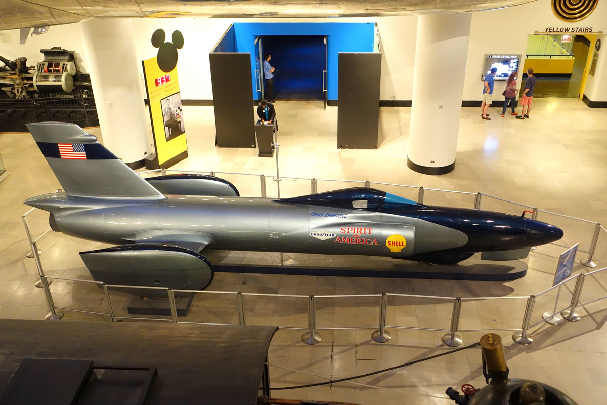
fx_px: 590
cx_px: 304
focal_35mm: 35
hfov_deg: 54.4
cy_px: 202
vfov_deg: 37.9
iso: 800
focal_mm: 12.81
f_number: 2.8
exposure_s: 1/20
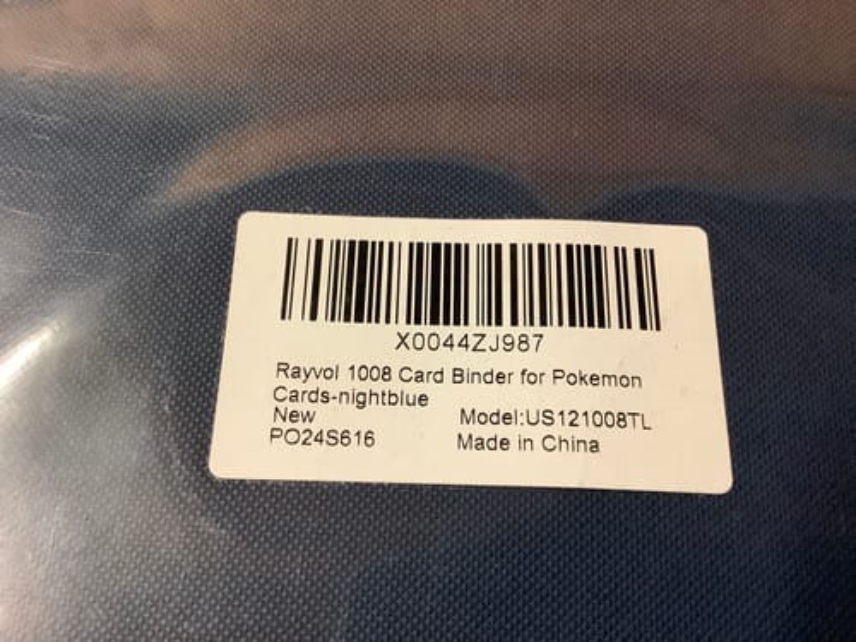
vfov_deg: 45.4
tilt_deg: -70.4
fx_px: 767
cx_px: 428
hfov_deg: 58.4
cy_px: 321
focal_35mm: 31
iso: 400
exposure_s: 1/50
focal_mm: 3.3
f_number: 2.4
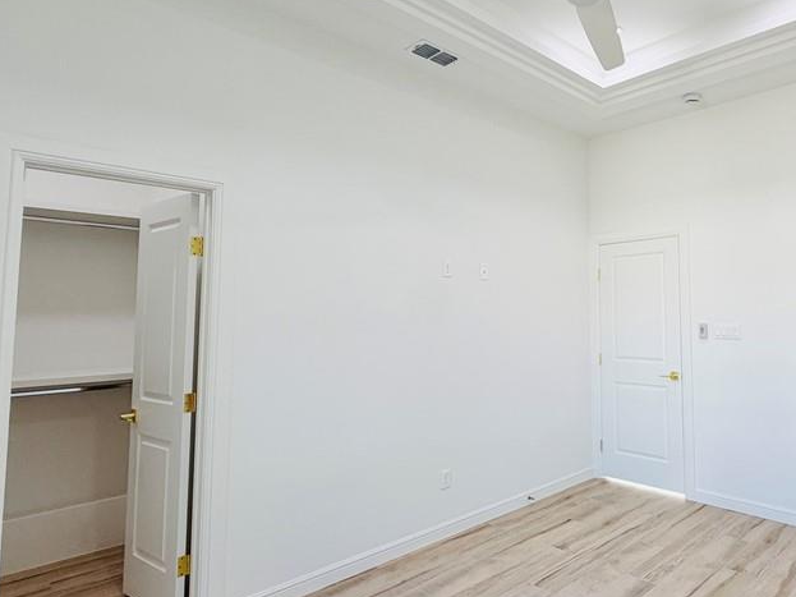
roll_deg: +0.6
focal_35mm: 23
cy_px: 274
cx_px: 602
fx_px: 529
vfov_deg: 58.8
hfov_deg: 68.9
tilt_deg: +5.0
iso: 100
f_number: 2.2
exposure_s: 1/121
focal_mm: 2.22
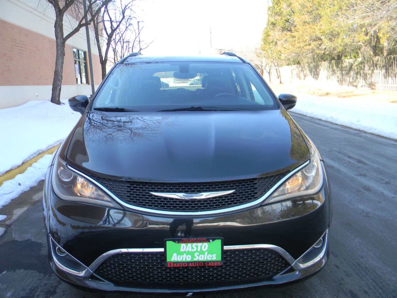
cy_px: 149
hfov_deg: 63.4
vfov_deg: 49.7
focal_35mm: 28
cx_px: 198
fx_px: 321
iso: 80
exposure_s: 1/80
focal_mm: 5
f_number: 3.5
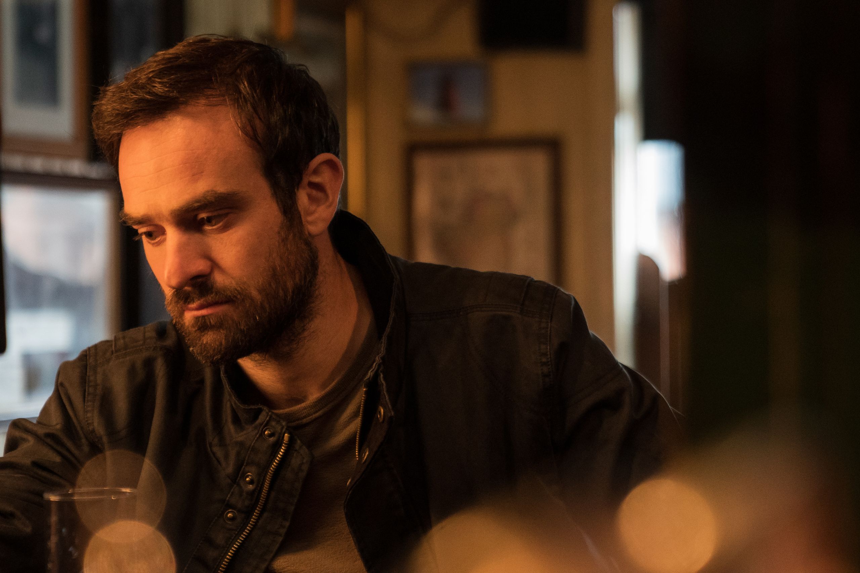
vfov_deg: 13.0
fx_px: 2508
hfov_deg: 19.5
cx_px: 430
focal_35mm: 105
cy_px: 286
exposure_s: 1/160
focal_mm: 70
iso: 4000
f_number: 2.8
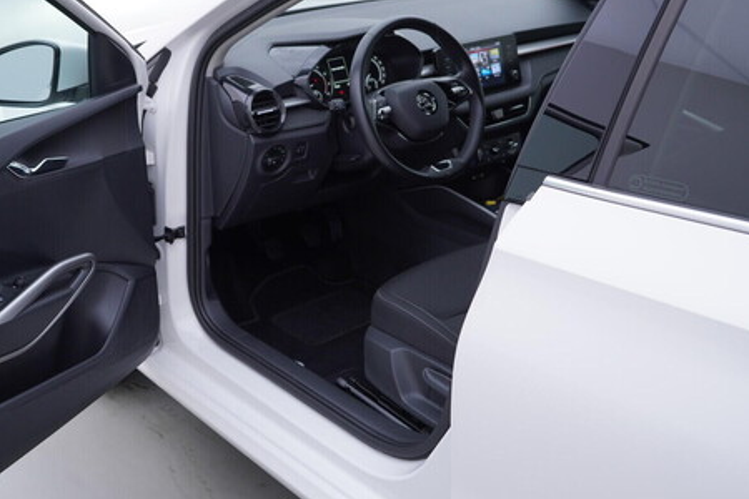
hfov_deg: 44.3
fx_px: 915
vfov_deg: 30.5
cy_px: 207
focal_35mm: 44
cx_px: 296
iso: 125
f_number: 3.5
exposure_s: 1/60
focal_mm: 24
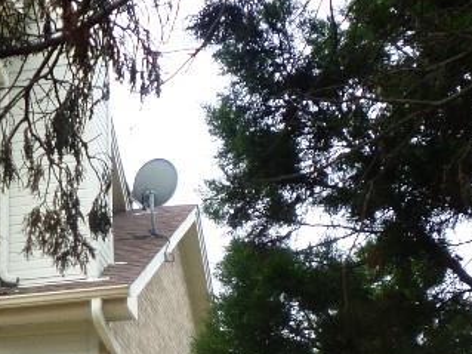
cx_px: -109
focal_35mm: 93
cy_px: 490
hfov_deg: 19.7
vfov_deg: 15.0
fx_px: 1268
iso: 80
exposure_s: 1/250
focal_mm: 5.2
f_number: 3.3
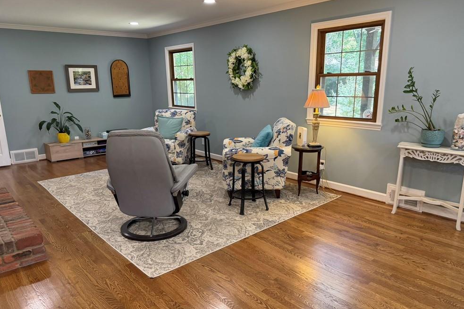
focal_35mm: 26
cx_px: 227
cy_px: 173
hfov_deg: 69.4
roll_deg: +1.4
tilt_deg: -14.6
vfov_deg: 49.4
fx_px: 335
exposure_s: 1/120
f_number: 1.78
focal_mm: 6.76
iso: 250
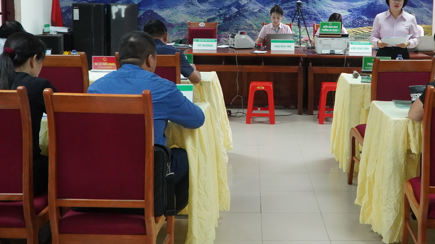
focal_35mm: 43
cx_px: 269
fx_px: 496
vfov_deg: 27.1
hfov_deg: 47.0
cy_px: 45
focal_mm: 18
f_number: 4.5
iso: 3200
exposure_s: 1/100
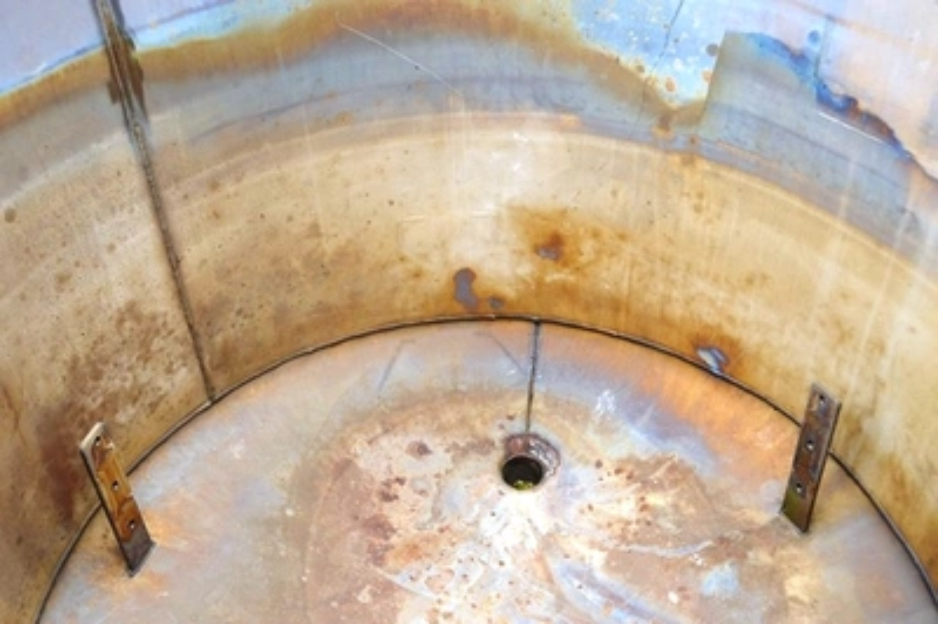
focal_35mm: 36
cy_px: 312
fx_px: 937
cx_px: 469
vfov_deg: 36.8
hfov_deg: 53.2
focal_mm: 24
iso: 280
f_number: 5.6
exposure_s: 1/125
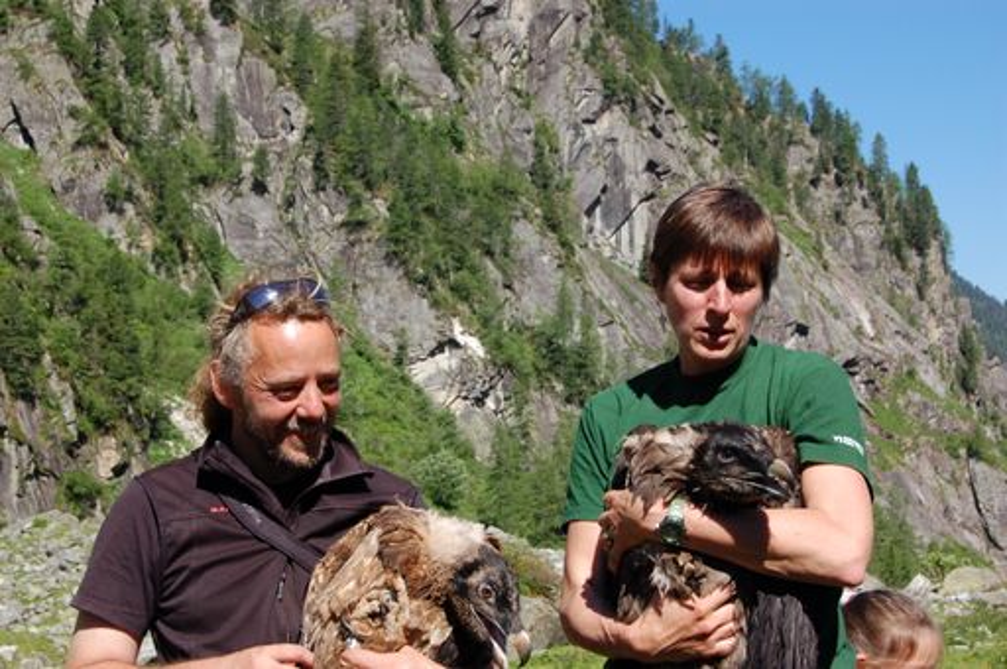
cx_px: 504
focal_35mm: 68
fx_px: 1886
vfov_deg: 20.1
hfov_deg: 29.9
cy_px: 334
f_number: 9
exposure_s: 1/320
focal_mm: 45
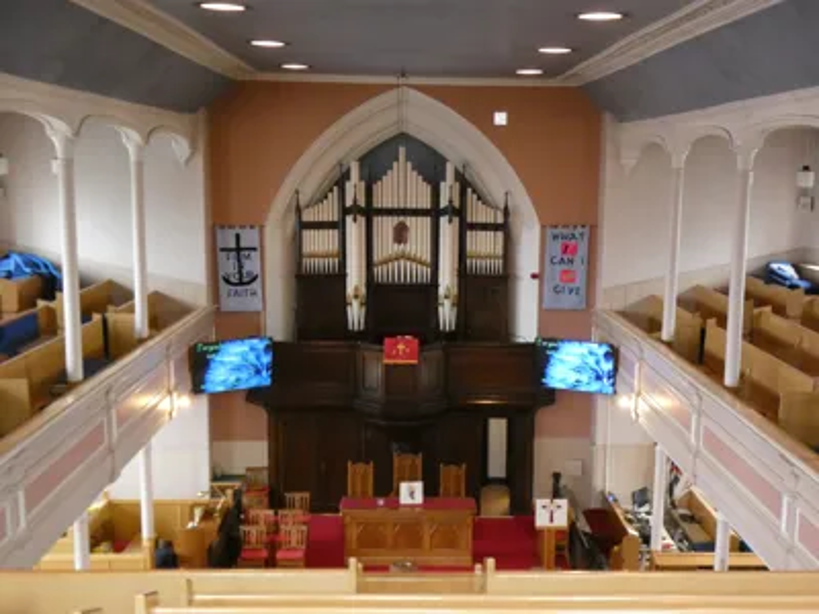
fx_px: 1183
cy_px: 307
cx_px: 410
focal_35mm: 50
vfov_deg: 29.1
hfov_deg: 38.2
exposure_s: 1/60
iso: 1600
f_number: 3.9
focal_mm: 9
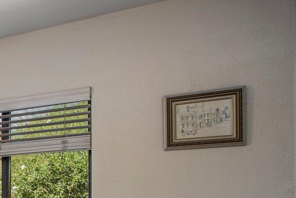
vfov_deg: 26.9
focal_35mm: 47
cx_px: -111
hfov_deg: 30.5
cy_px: 203
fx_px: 386
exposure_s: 1/1.43
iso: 400
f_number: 13
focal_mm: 16
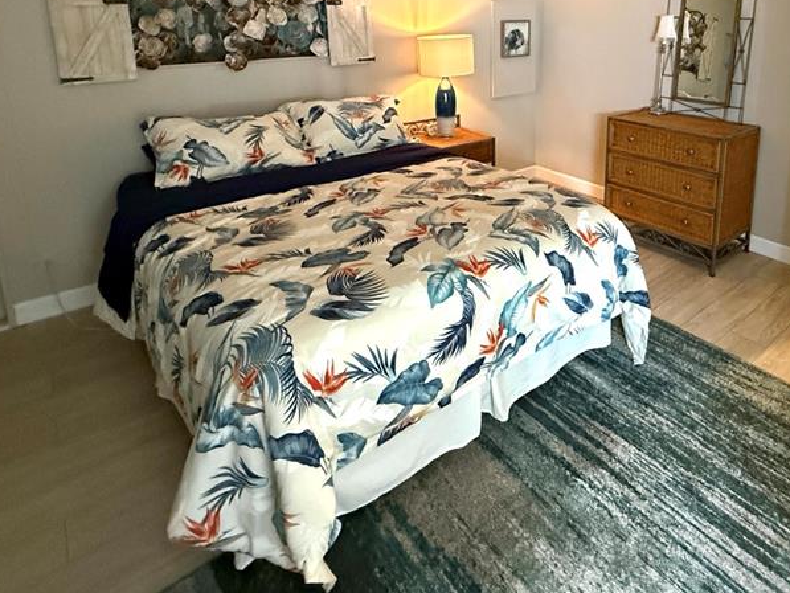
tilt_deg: -11.2
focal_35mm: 24
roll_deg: -0.6
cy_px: 107
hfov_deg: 69.3
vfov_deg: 52.6
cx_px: 533
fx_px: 548
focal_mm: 2.22
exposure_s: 1/60
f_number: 2.2
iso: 800
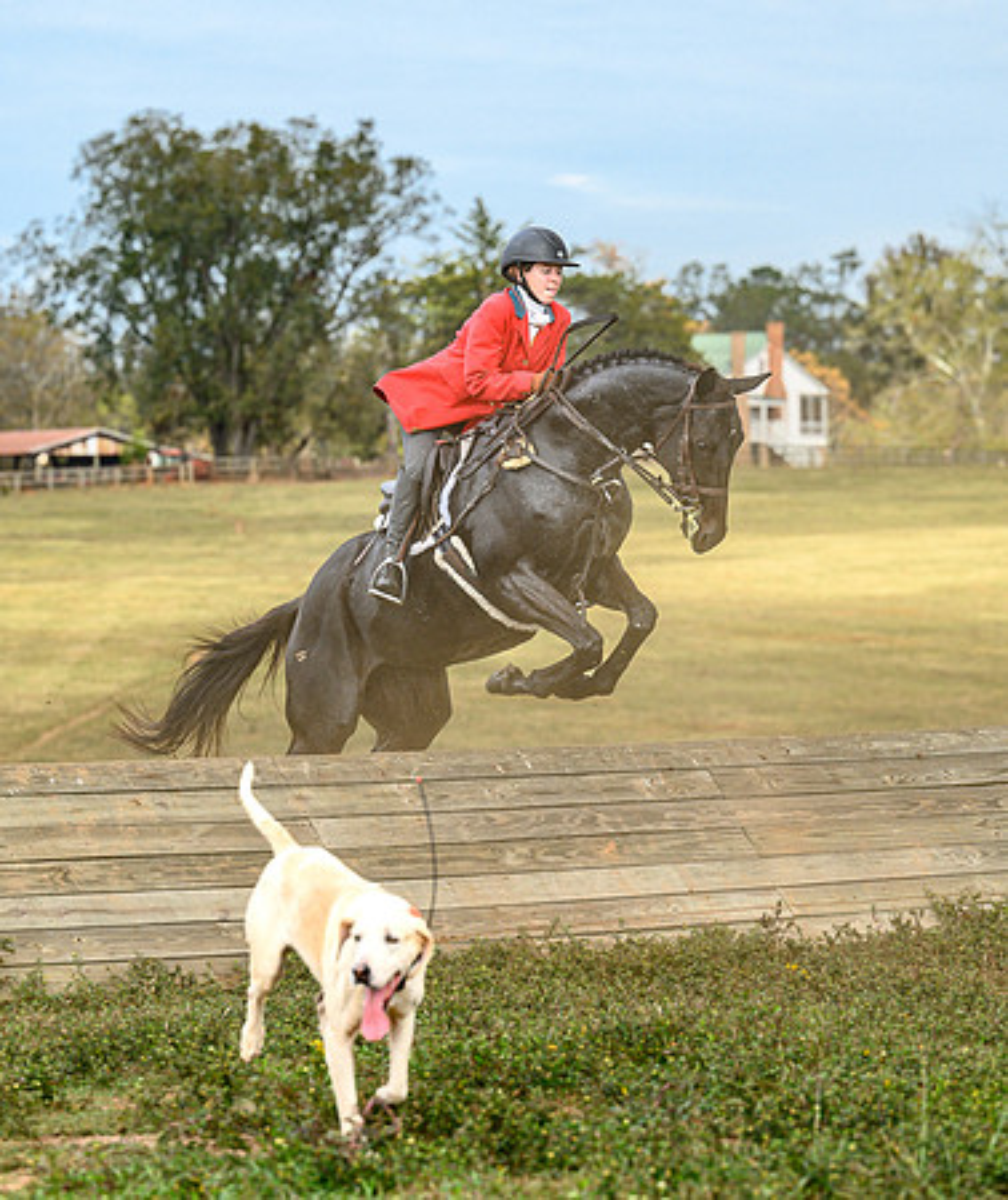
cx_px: 493
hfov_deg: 9.3
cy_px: 526
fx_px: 6177
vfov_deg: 11.1
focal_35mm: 171
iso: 400
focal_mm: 110
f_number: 3.5
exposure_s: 1/800
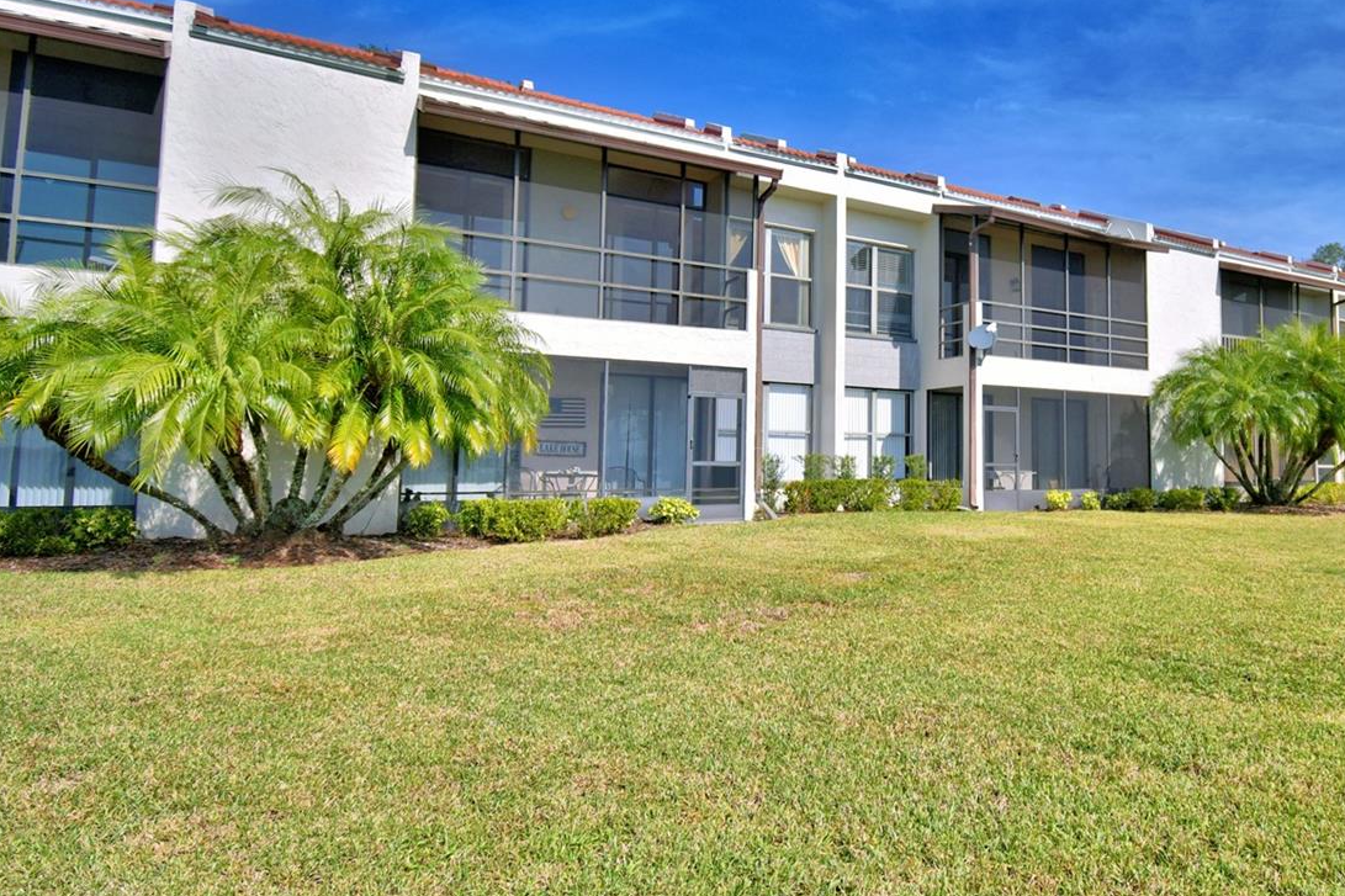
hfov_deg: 76.4
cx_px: 884
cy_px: 397
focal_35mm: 22
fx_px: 822
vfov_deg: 57.1
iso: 100
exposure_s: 1/1600
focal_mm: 10
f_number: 4.5
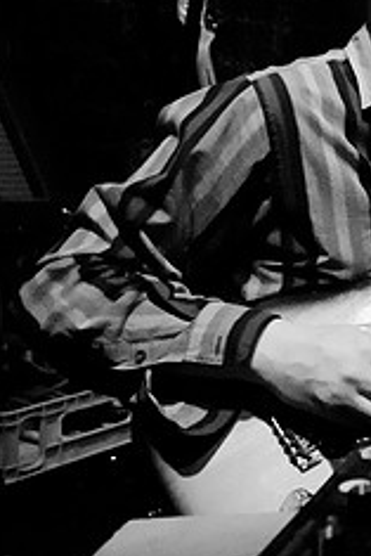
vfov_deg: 33.7
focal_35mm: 59
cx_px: 678
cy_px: 192
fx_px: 911
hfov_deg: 18.0
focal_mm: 16
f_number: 2.8
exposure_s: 1/25
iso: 2000
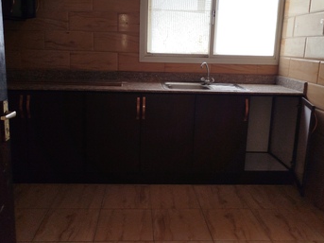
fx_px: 299
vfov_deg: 43.9
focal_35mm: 32
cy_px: 99
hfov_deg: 56.8
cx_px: 153
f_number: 1.7
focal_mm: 5.31
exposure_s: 1/100
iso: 50
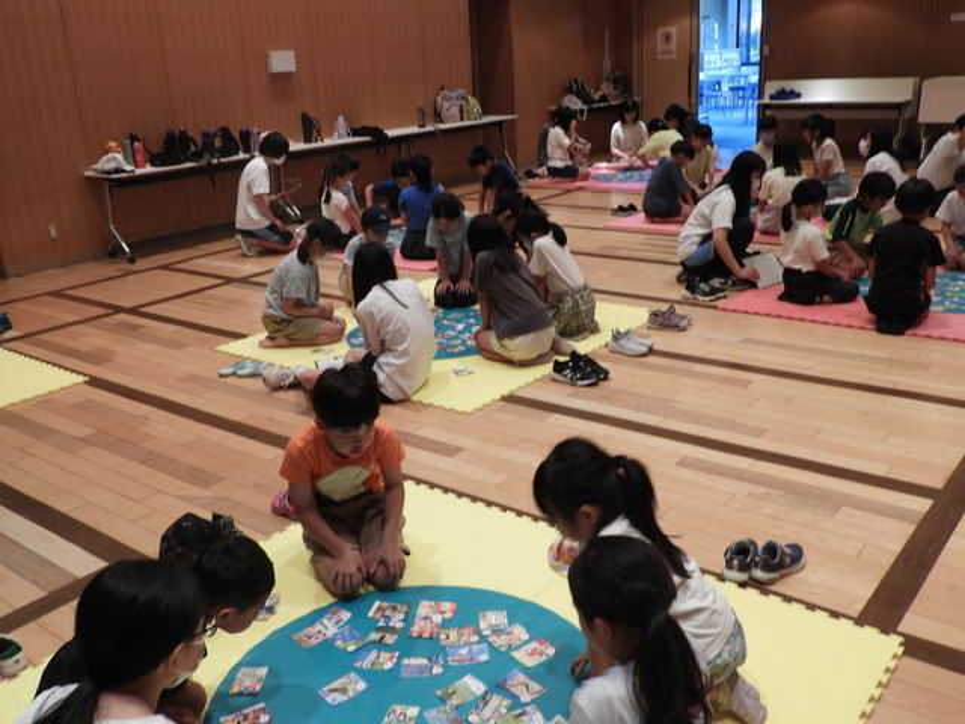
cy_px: 362
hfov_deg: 55.4
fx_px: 920
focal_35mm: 33
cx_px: 482
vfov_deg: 42.9
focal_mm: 5.9
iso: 200
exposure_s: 1/30
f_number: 3.6
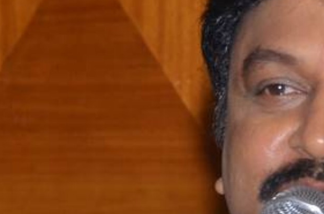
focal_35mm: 537
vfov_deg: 2.5
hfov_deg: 3.8
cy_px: 213
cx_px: 234
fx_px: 4824
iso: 800
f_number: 10
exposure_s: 1/125
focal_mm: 98
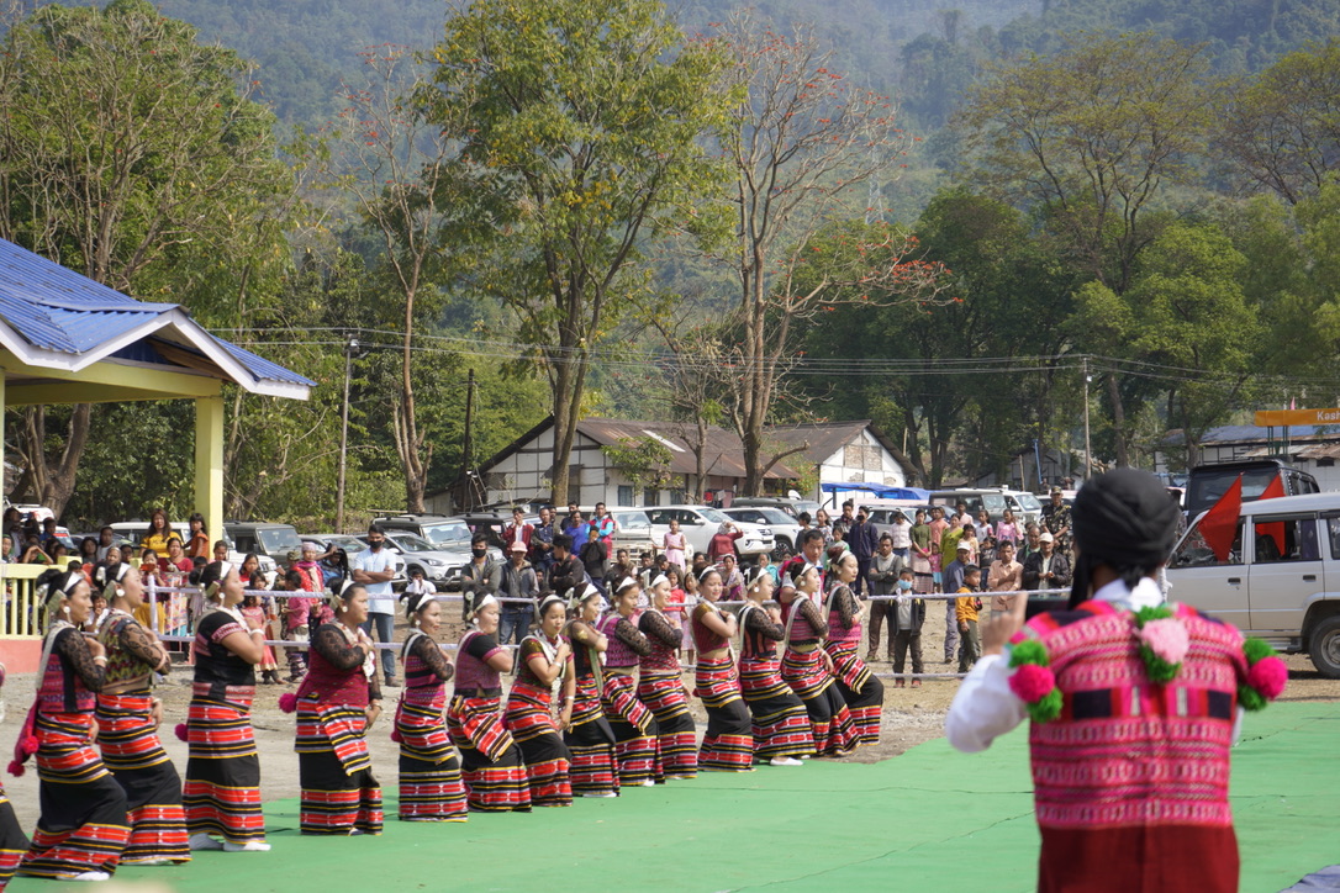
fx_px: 2605
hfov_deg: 28.8
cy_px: 446
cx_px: 670
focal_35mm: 70
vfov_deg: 19.5
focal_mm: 70
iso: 100
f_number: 6.3
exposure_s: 1/320
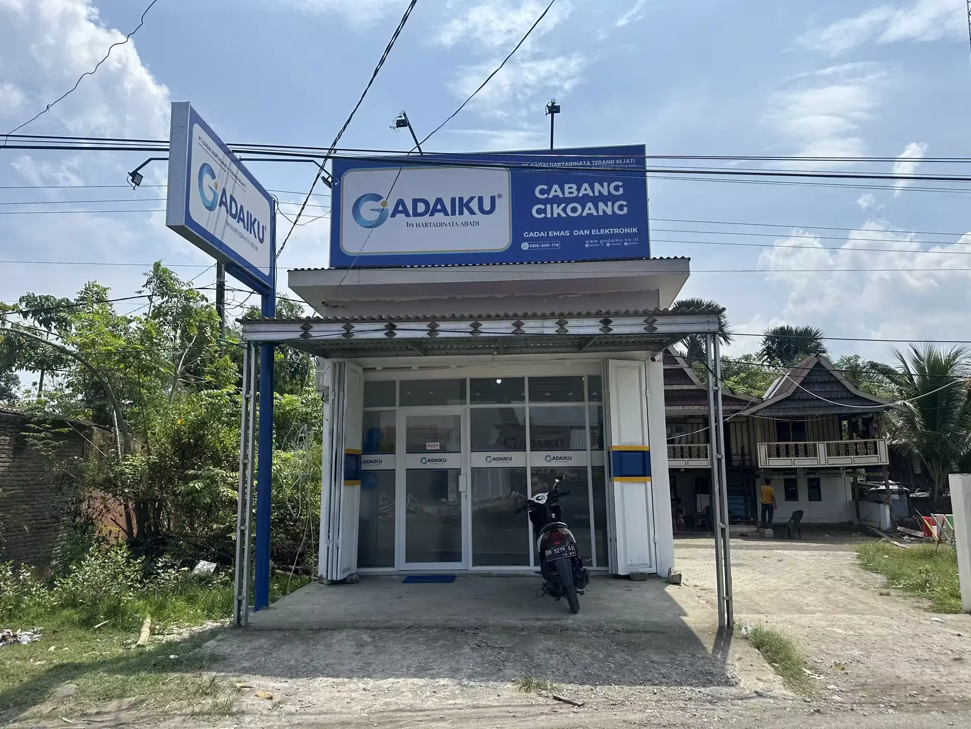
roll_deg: +0.5
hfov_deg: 71.6
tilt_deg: +9.0
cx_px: 486
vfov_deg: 56.8
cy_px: 364
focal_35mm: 24
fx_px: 673
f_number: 1.78
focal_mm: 6.86
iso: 80
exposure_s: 1/7042
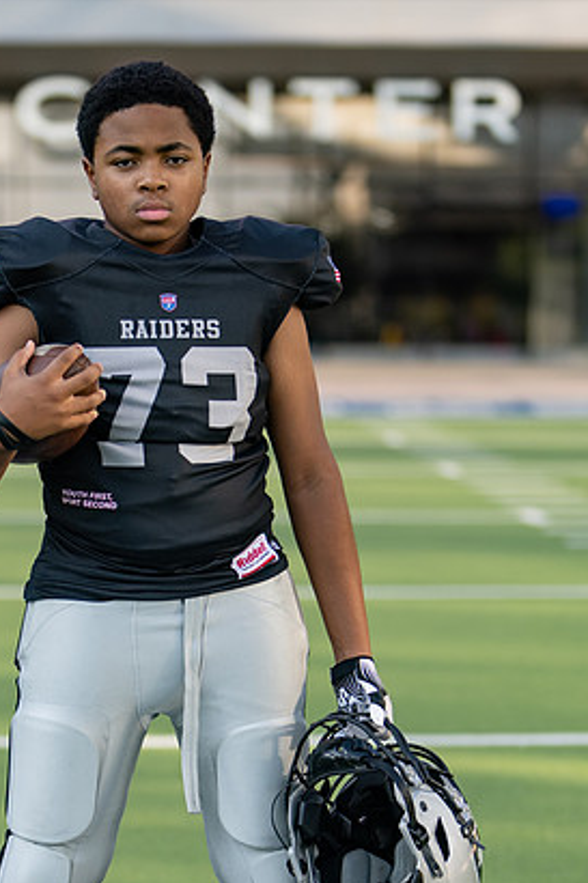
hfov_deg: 9.9
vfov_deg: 14.8
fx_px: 3384
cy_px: 719
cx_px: 204
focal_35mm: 138
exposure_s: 1/2500
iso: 100
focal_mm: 50
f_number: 1.2
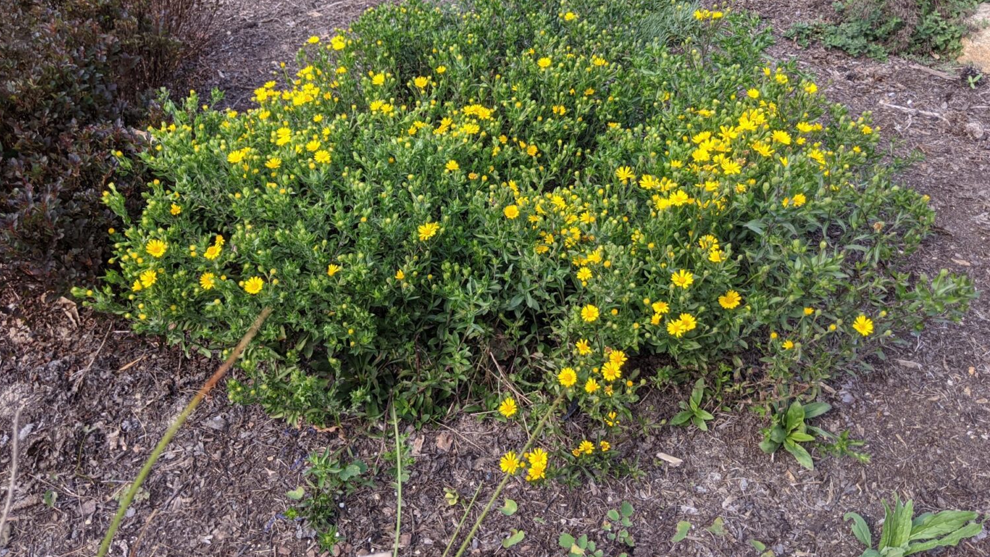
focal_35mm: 30
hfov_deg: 64.3
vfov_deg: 38.7
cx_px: 496
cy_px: 216
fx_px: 787
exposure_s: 1/419
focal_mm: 4.44
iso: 49
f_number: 1.8
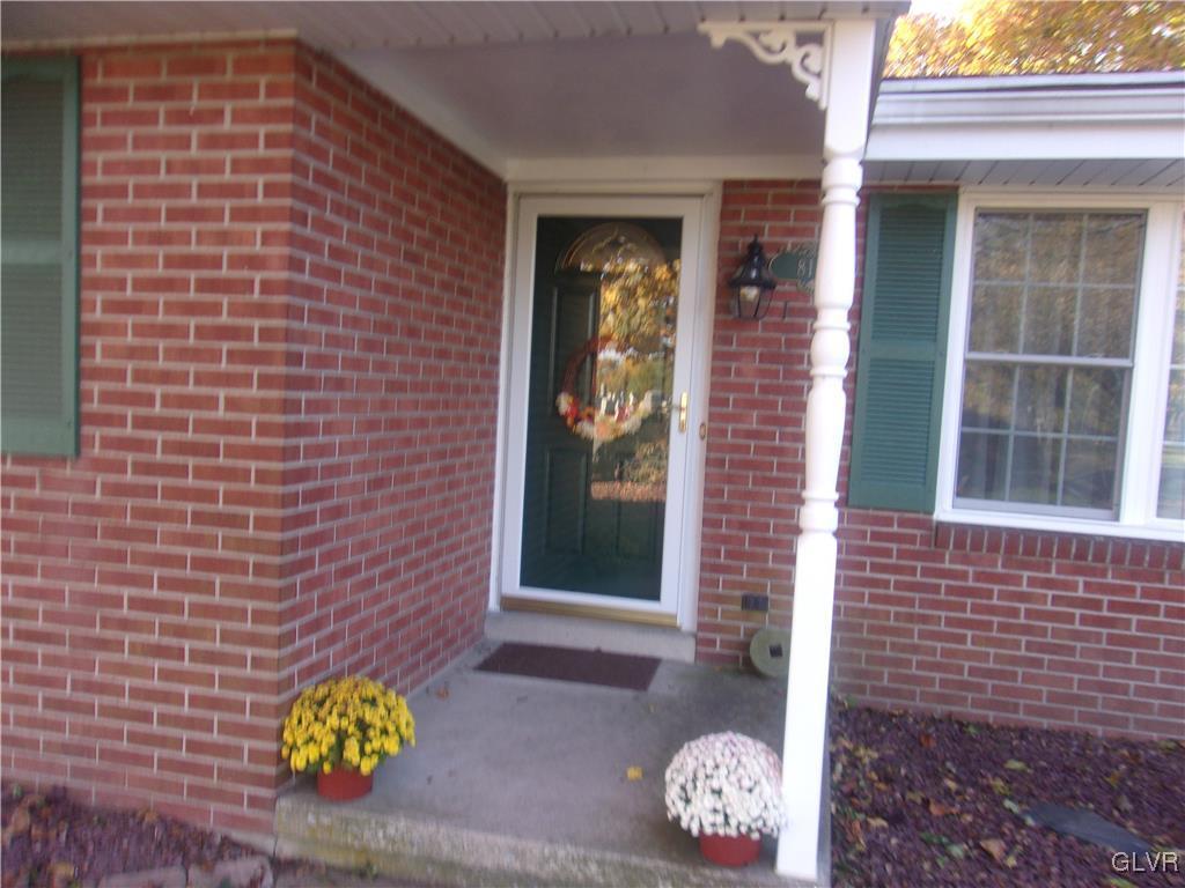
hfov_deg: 65.3
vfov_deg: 51.4
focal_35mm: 27
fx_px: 924
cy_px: 444
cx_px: 592
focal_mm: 4.9
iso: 80
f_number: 3
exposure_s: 1/70
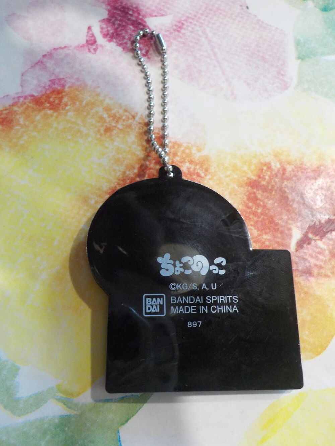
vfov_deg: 60.0
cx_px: 168
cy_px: 223
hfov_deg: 46.8
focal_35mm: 30
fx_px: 387
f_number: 3.3
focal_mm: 4.1
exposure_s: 1/25
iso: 400
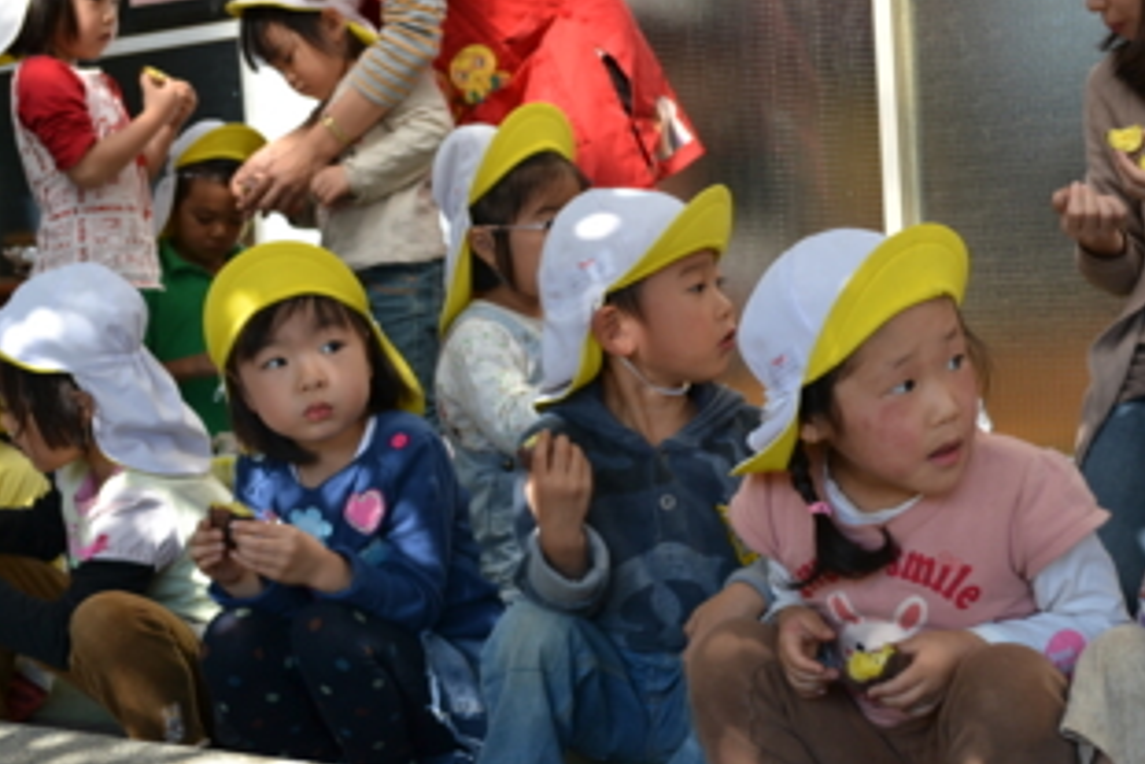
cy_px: 400
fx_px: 1845
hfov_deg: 34.5
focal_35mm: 58
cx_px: 572
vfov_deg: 23.4
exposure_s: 1/125
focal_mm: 30
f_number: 5.6
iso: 180
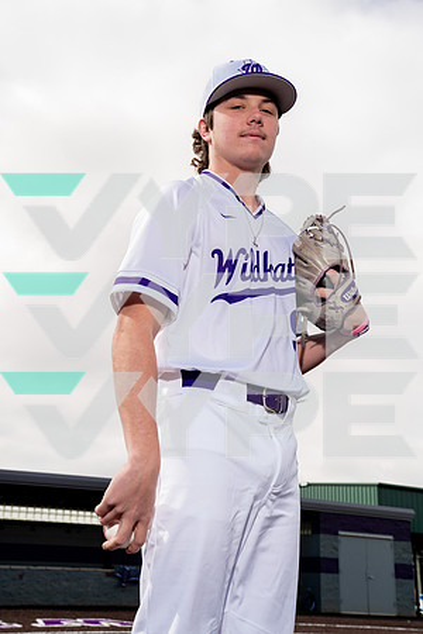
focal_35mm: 45
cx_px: 212
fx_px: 793
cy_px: 317
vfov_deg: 43.6
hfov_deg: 29.9
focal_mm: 45
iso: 100
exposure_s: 1/200
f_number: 8
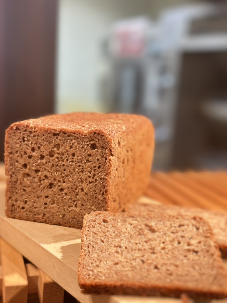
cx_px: 114
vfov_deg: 39.7
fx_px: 420
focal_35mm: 48
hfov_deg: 30.3
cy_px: 152
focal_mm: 6.86
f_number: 1.78
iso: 64
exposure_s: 1/50
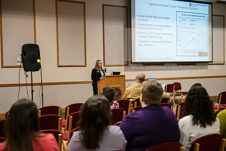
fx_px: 377
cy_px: 76
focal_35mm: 60
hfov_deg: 33.4
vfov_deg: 22.6
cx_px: 113
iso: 3200
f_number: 3.2
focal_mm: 60
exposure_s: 1/200
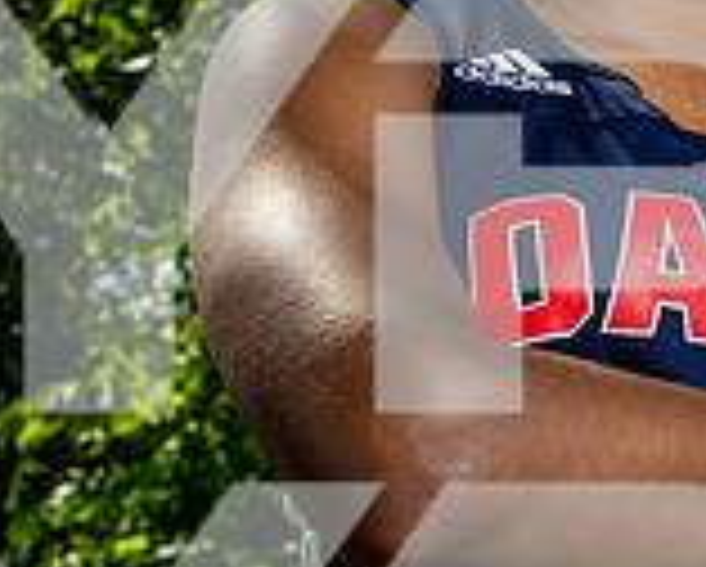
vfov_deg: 8.0
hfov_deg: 9.9
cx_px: 288
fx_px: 4059
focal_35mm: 194
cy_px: 178
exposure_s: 1/125
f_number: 10
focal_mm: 56
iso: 100
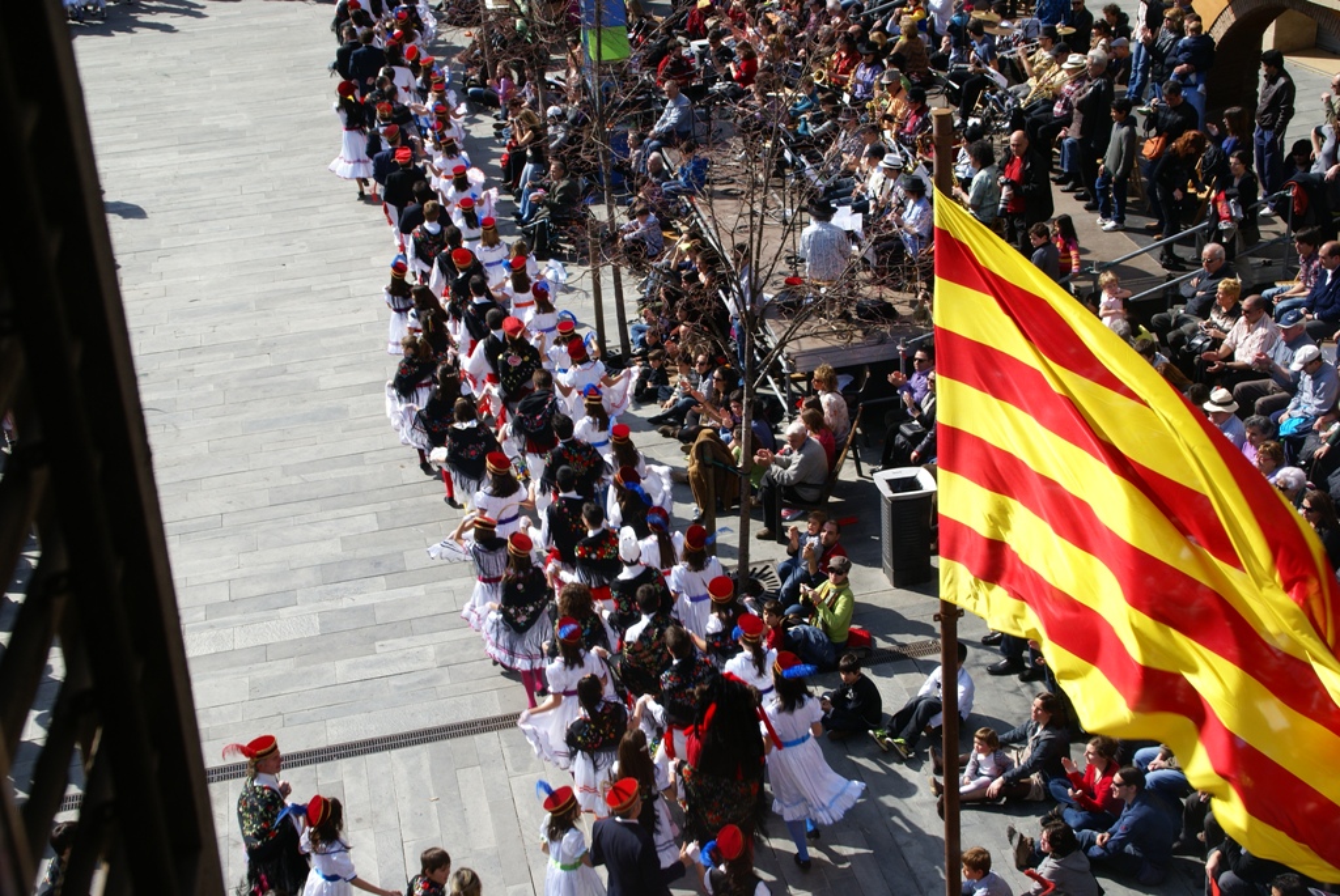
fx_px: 1956
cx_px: 670
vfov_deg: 25.8
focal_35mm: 52
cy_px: 448
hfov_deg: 37.8
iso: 100
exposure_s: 1/100
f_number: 11
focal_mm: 35
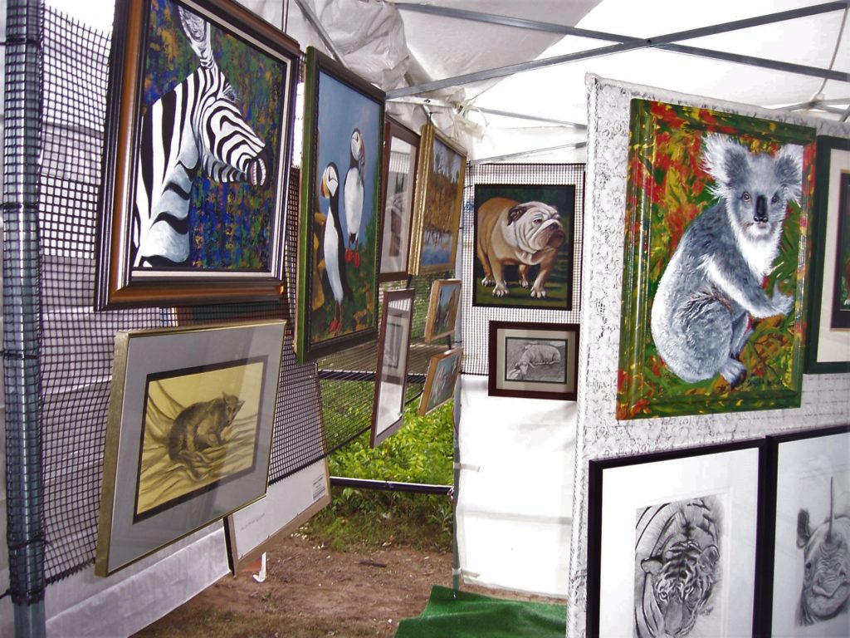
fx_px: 884
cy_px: 319
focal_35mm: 36
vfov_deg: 39.7
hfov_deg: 51.4
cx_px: 425
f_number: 3
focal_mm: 6
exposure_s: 1/60
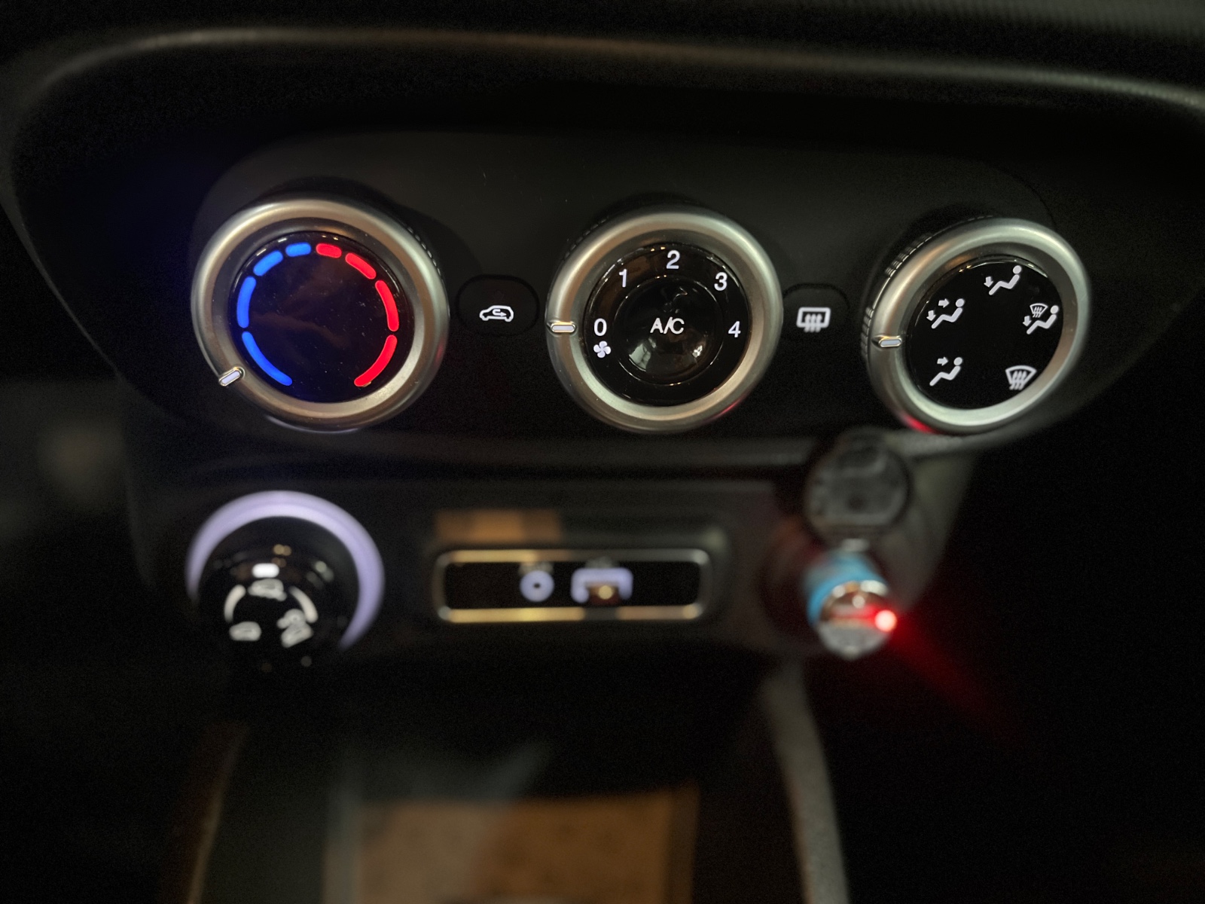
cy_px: 452
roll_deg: -6.2
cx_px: 602
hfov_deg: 67.3
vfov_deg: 53.1
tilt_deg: -43.2
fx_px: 905
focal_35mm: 26
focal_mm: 5.1
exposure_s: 1/21
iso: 1000
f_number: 1.6
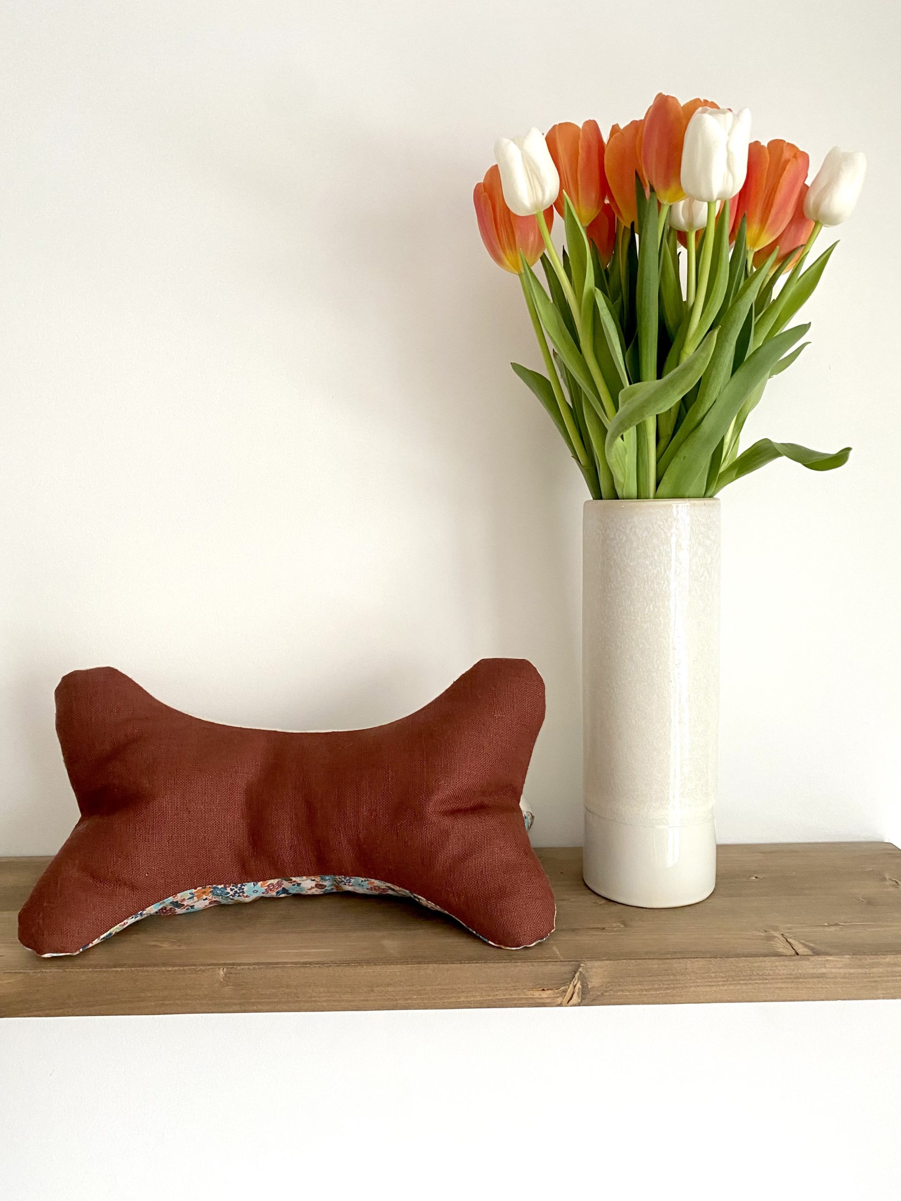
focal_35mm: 26
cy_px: 600
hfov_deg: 53.1
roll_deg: +1.0
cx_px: 450
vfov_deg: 67.3
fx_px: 902
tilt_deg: +0.1
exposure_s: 1/60
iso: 160
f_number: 1.8
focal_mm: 4.25
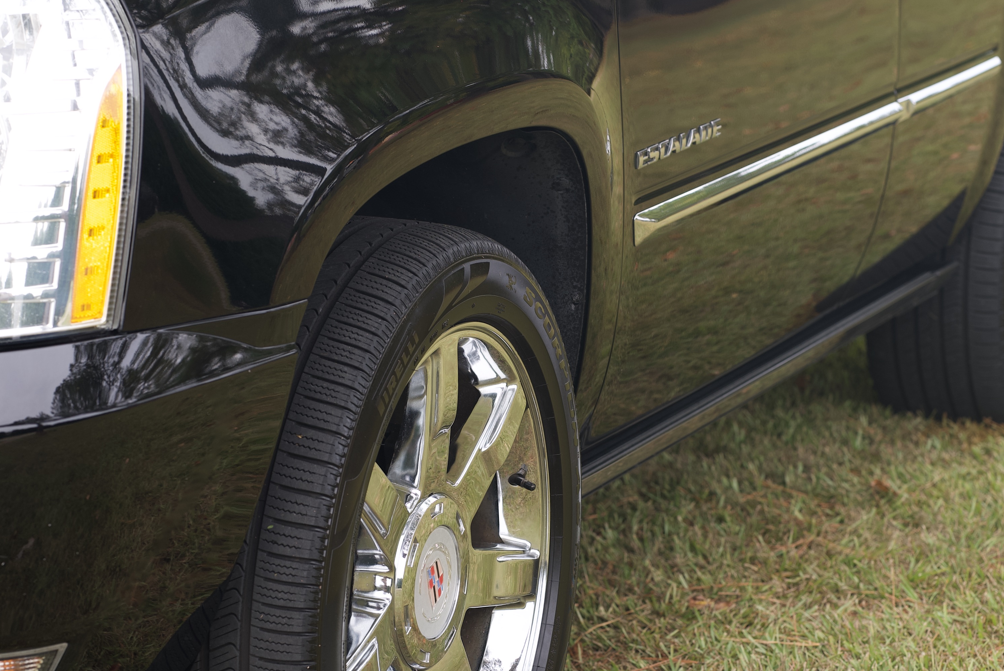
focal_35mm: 120
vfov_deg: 11.4
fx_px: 3348
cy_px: 407
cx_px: 464
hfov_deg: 17.1
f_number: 4.5
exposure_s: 1/200
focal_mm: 85
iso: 160
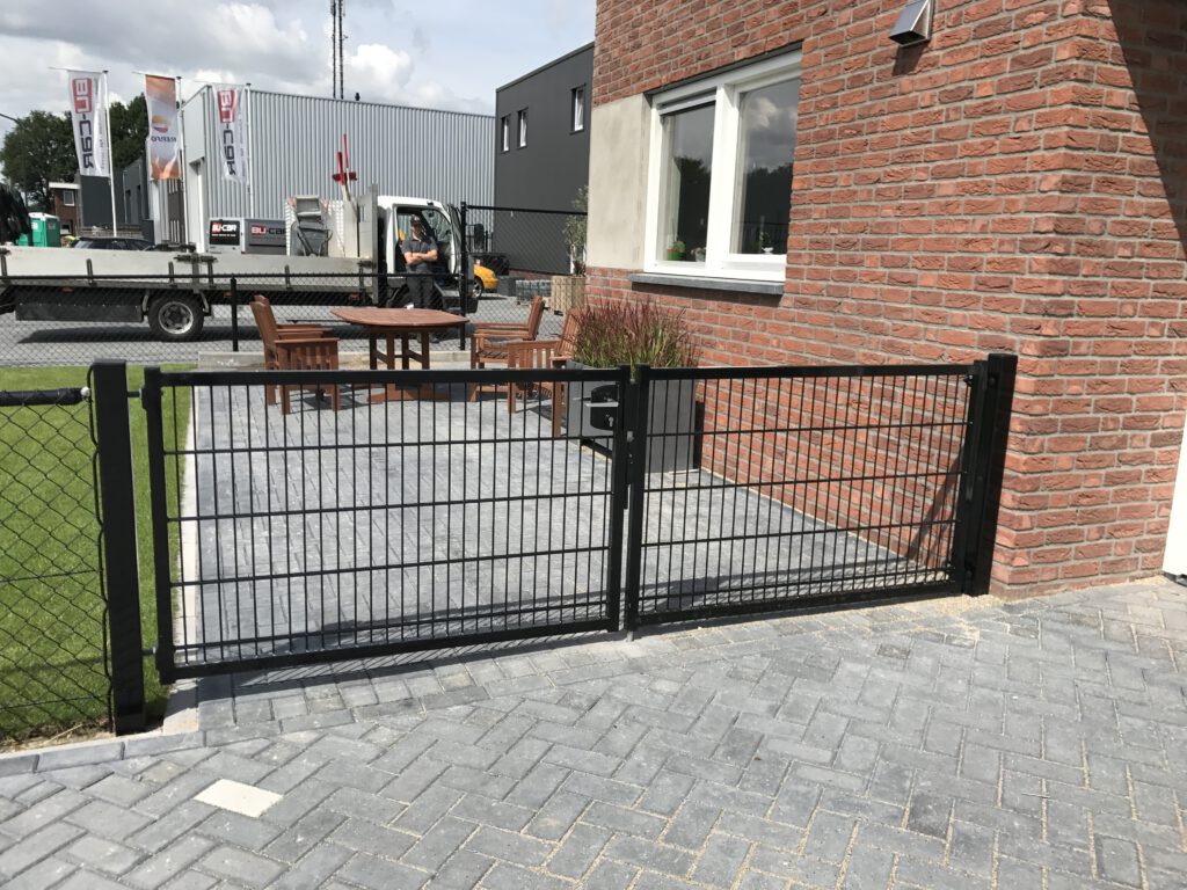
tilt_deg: -9.6
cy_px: 445
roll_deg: -2.3
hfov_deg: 63.4
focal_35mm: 28
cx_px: 594
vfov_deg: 49.7
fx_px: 960
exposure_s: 1/2398
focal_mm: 3.99
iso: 20
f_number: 1.8
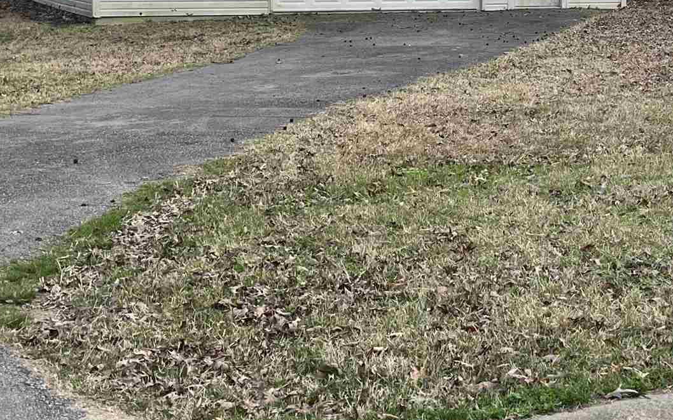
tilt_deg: -0.8
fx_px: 1467
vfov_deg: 16.0
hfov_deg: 25.6
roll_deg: -0.1
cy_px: 12
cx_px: 489
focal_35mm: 80
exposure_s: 1/151
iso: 40
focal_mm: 5.1
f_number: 1.6
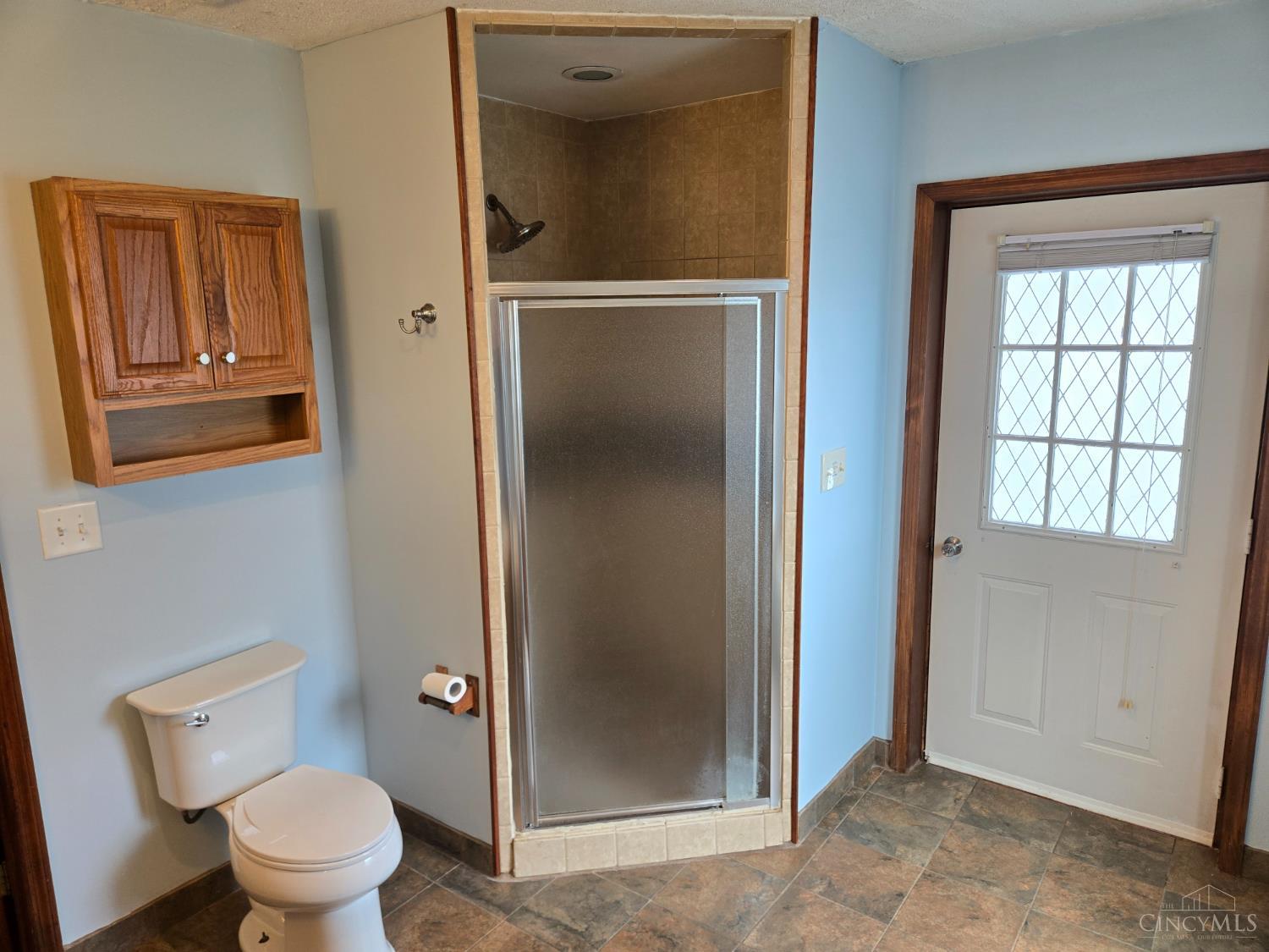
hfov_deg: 73.9
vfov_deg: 58.9
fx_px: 843
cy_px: 476
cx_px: 634
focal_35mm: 23
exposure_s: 1/120
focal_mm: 5.4
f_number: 1.8
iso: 80
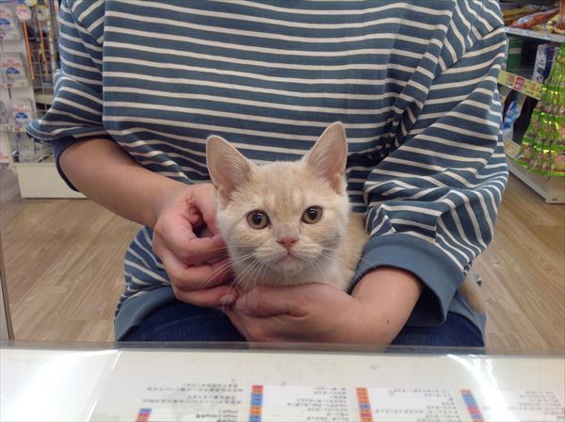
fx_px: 570
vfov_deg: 40.6
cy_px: 211
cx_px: 282
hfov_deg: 52.7
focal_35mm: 35
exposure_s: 1/40
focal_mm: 4.28
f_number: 2.4
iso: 64
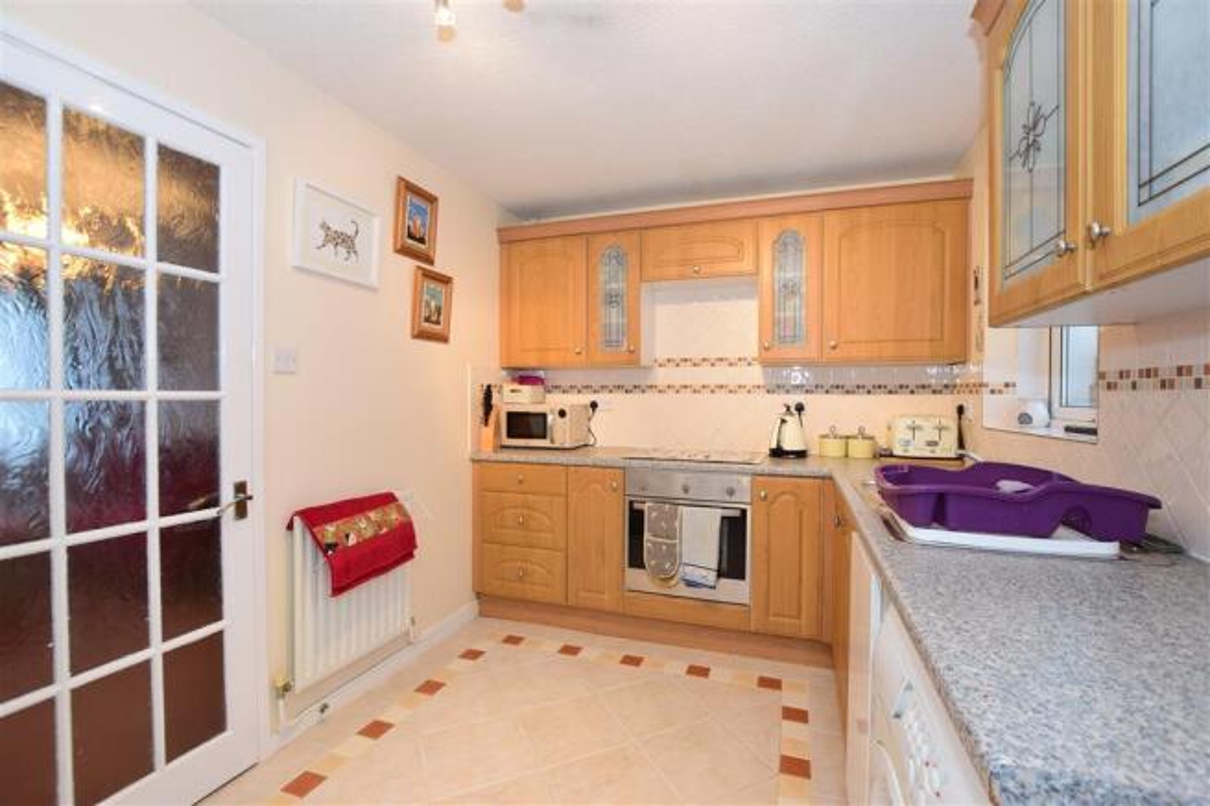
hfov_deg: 100.4
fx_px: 504
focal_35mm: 15
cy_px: 403
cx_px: 605
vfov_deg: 77.3
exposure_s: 1/13
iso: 400
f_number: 8
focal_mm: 10
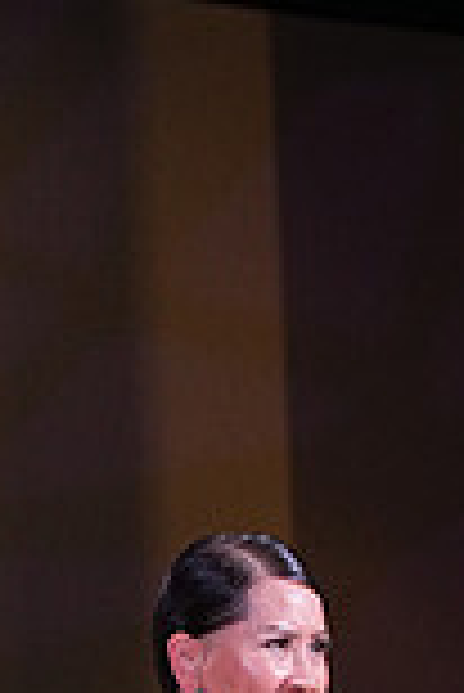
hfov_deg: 5.2
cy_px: 1125
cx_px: -110
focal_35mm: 263
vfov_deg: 7.6
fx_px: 5073
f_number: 5.6
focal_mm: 70
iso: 2500
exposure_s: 1/250
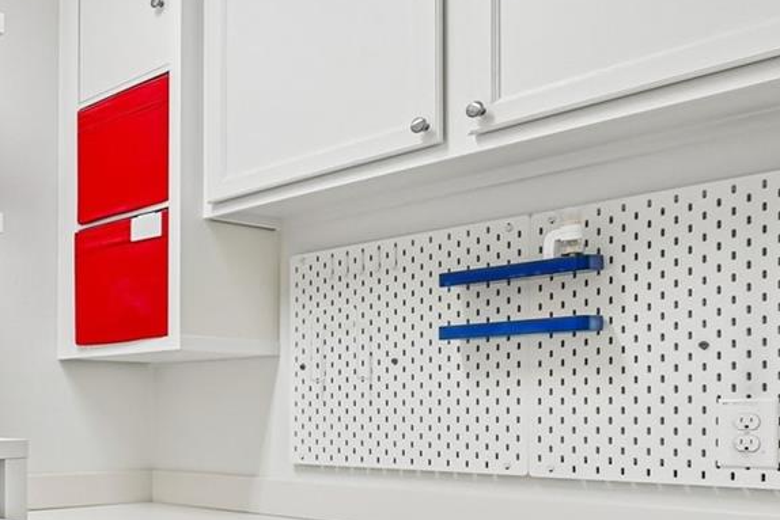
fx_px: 845
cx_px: -132
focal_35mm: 39
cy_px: 422
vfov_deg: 33.2
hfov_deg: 38.3
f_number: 8
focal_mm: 14
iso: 400
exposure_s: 1/13
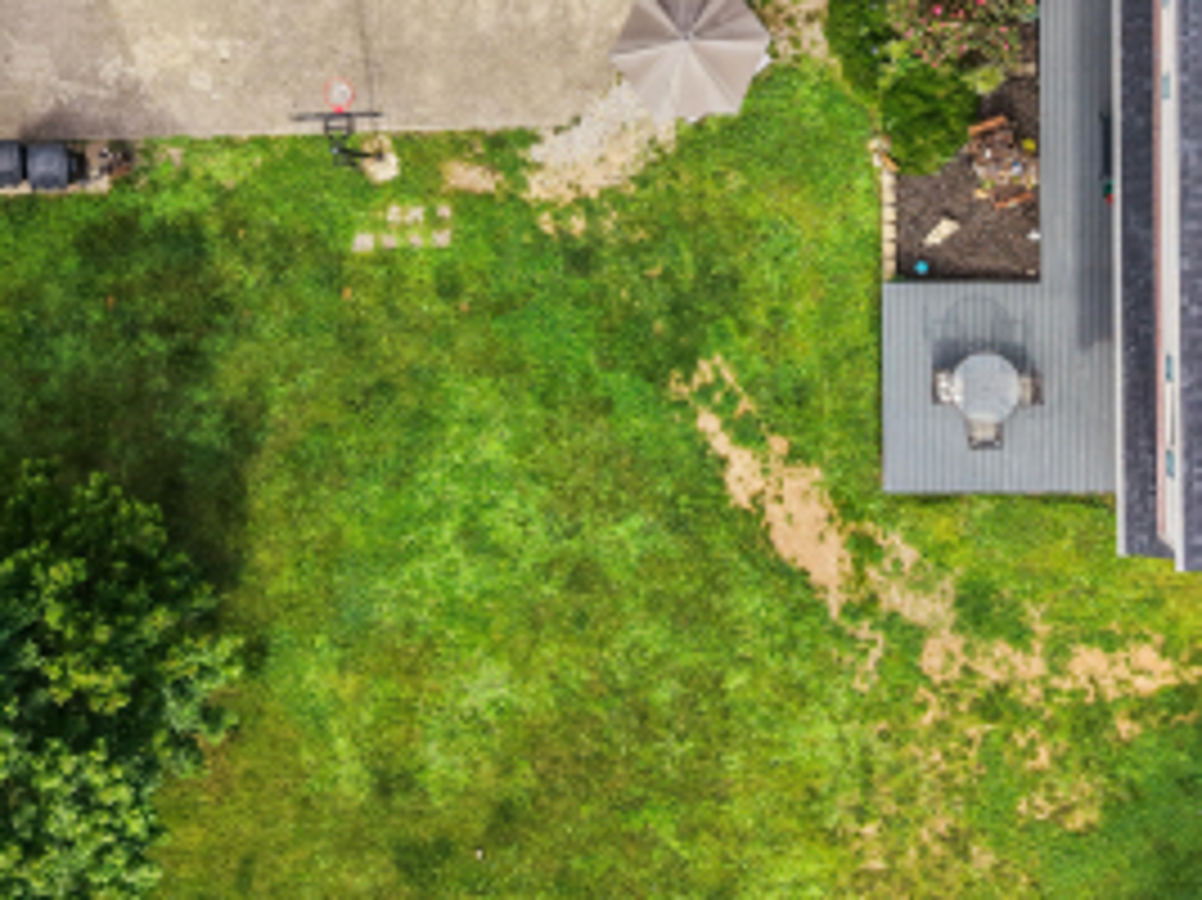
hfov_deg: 32.0
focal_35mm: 60
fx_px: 2082
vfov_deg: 24.0
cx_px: 763
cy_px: 176
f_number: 1.8
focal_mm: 8.67
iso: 200
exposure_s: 1/2000
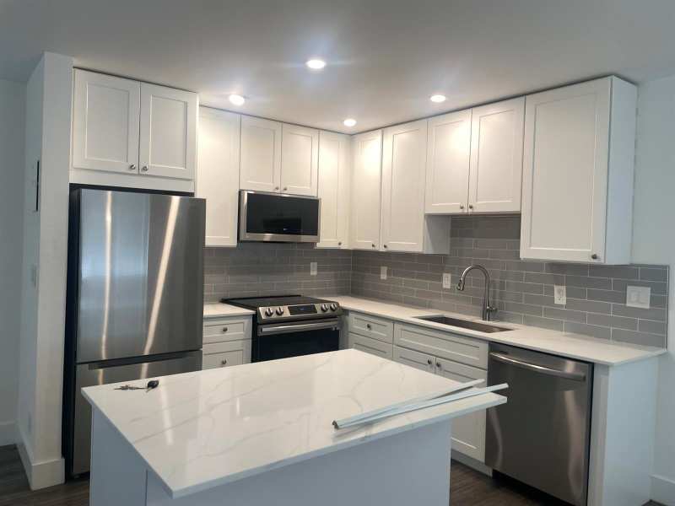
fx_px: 507
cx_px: 338
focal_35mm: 26
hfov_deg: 67.3
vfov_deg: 53.1
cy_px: 253
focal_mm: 4.2
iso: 64
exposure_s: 1/60
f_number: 1.6
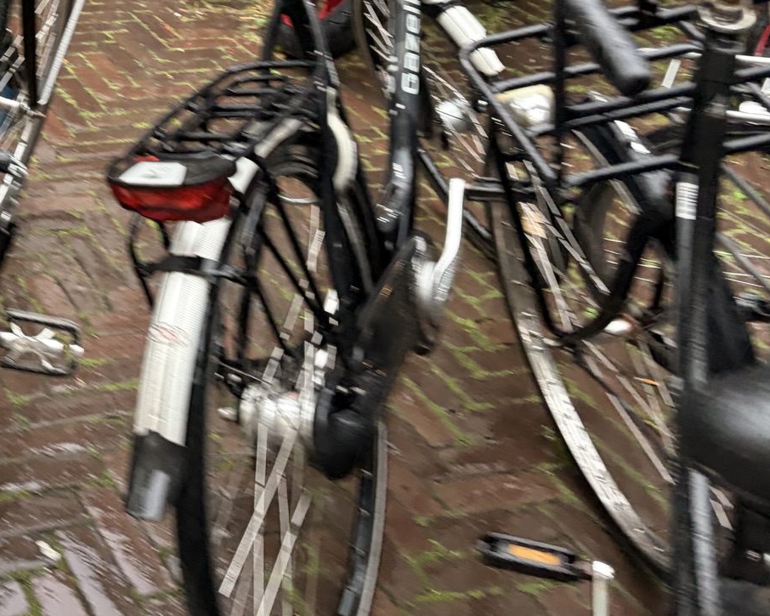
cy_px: -6
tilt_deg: -26.3
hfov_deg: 30.6
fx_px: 1276
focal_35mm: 56
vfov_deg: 25.7
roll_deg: -6.8
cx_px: -38
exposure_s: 1/50
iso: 200
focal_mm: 5.96
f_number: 1.6
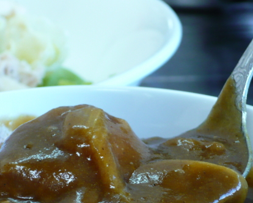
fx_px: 988
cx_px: 117
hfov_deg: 14.6
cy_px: 175
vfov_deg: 11.6
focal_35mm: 132
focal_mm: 11.5
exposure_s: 1/25
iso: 200
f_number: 4
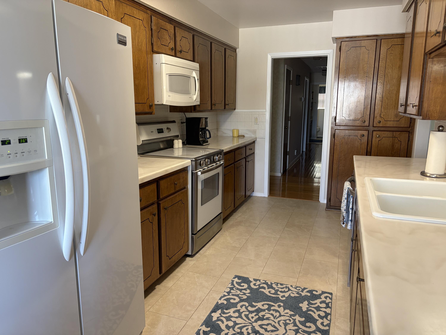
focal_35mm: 26
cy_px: 168
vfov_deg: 53.1
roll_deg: +1.2
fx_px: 335
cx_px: 223
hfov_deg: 67.3
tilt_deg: -10.1
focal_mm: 5.96
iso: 160
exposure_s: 1/60
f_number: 1.6
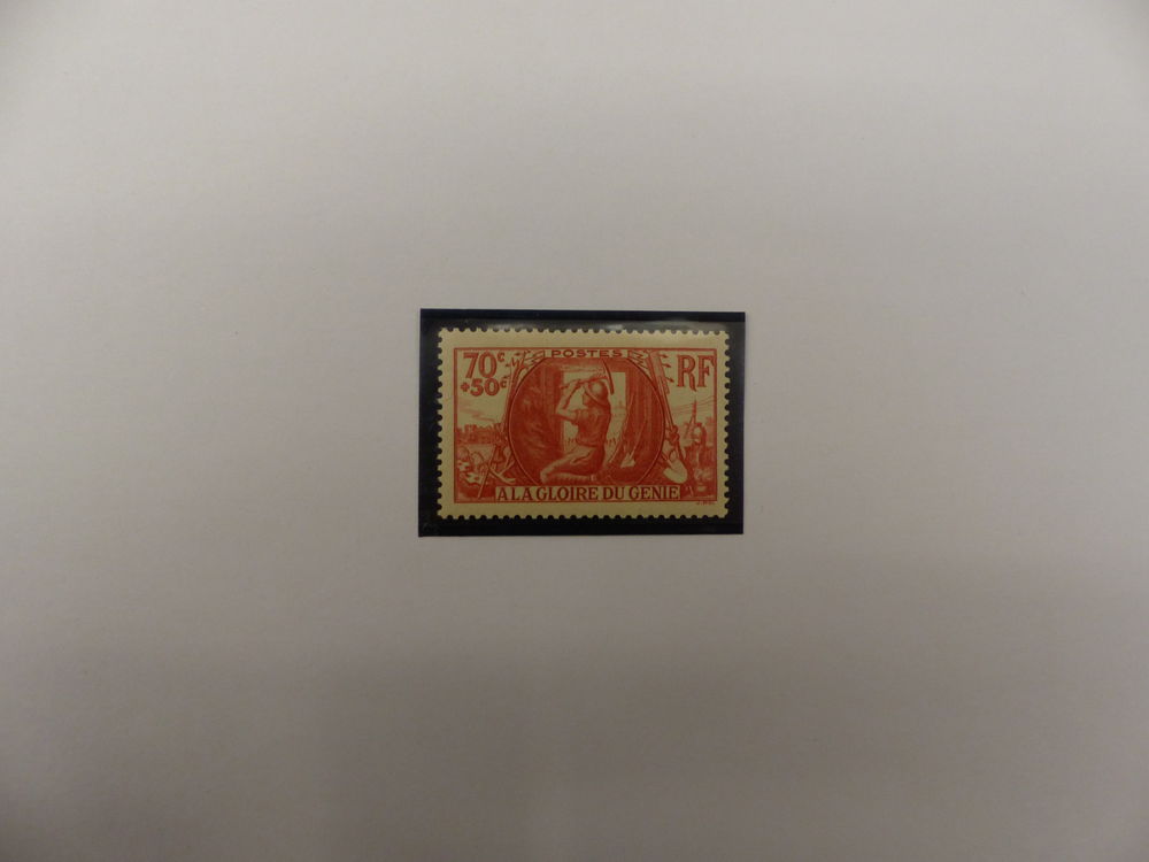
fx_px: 830
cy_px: 431
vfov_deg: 54.9
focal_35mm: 25
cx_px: 574
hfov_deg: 69.4
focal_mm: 4.5
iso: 200
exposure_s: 1/60
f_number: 2.8
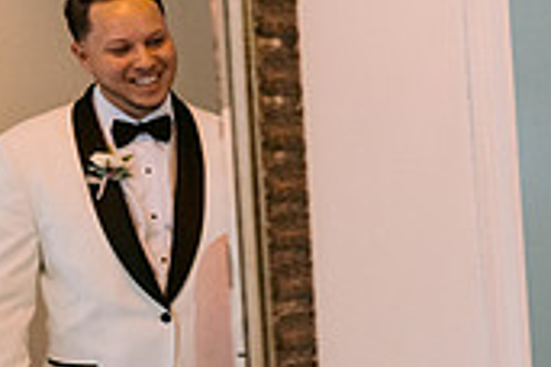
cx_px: 900
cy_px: 329
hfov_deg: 14.2
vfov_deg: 10.3
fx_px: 2020
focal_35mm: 132
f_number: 3.5
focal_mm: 35
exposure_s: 1/200
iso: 1600
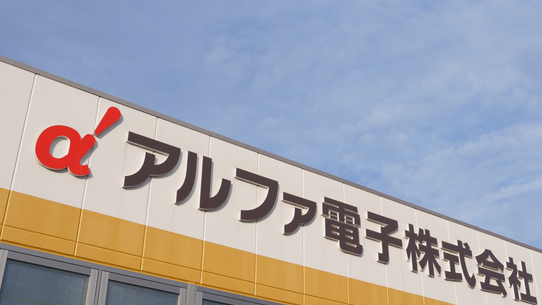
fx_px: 704
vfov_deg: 24.4
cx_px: 327
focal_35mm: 49
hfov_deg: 41.9
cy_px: 114
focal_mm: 22
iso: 100
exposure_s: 1/250
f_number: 7.1
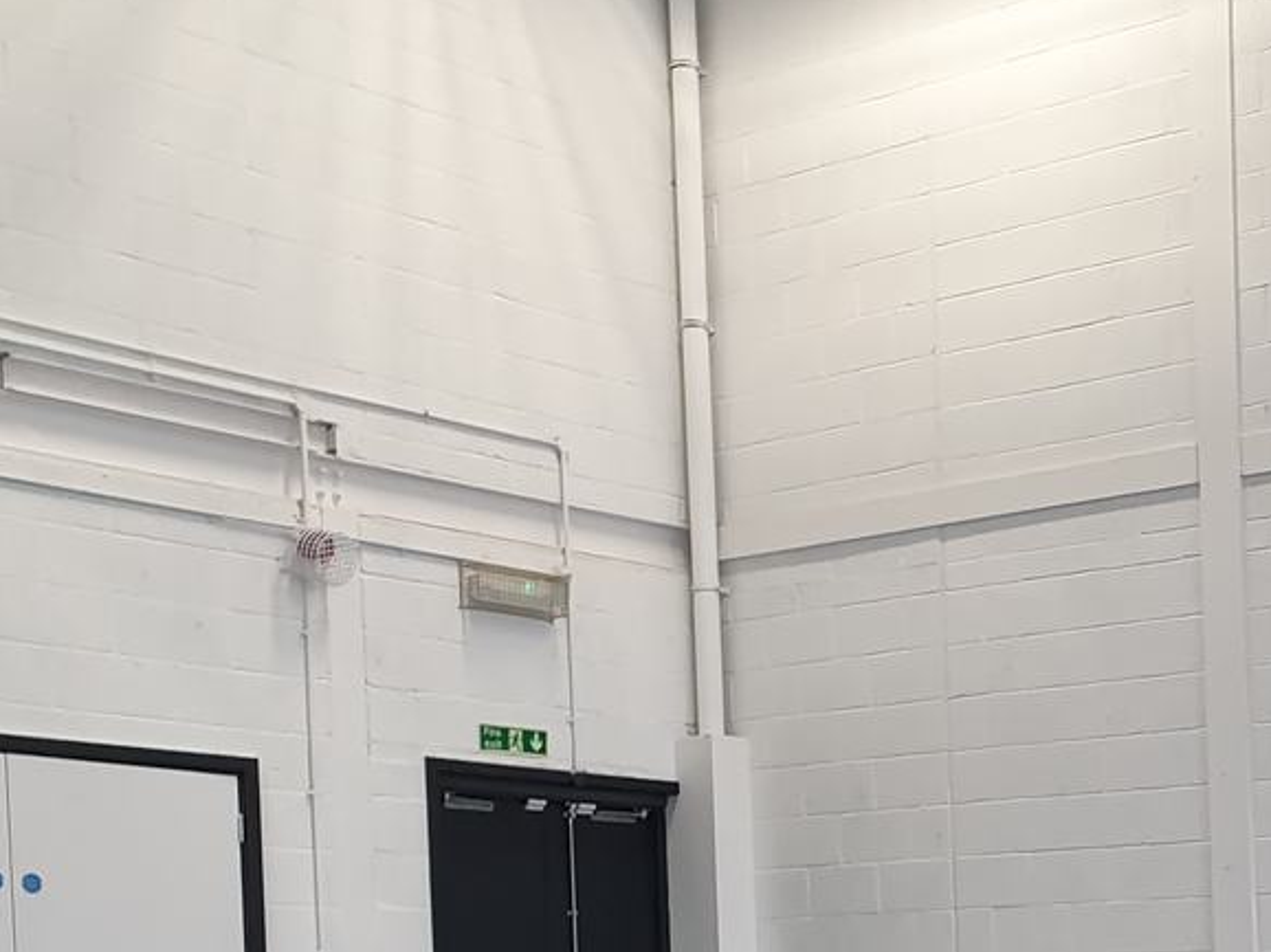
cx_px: 1722
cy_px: 1198
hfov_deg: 23.4
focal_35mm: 72
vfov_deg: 19.1
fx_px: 2643
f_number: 2.4
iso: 160
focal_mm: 4.32
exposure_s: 1/100
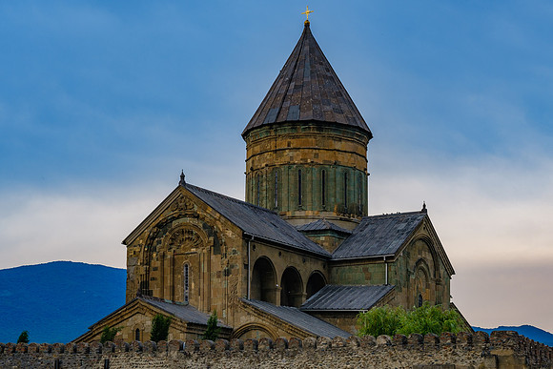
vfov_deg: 16.0
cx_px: 275
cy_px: 185
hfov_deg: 23.8
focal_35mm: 85
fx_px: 1312
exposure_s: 1/60
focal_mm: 56
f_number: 8
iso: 160
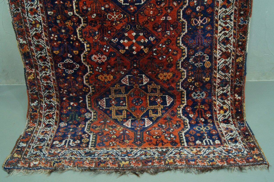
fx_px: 251
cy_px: 91
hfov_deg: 57.2
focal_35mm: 33
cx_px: 137
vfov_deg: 39.9
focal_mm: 22
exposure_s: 1/13
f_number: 8
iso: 800
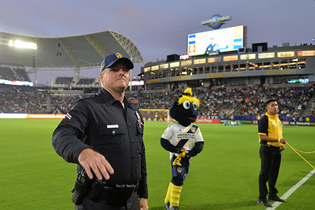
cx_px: 116
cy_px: 116
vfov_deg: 38.9
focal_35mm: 34
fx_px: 298
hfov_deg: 55.1
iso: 1100
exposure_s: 1/640
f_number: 2.8
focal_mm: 24
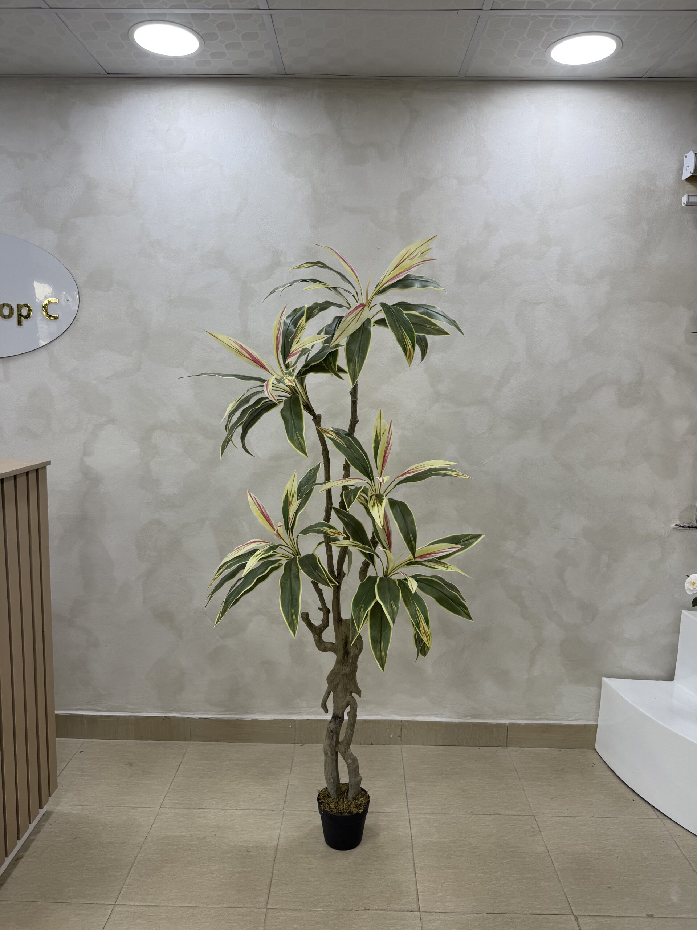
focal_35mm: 24
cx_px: 348
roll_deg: -1.0
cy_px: 465
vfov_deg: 71.6
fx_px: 644
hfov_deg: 56.8
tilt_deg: -6.2
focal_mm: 6.76
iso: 80
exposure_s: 1/178
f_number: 1.78
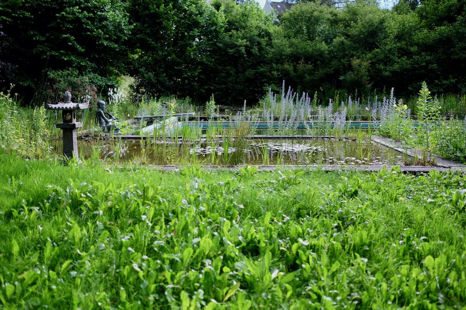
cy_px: 155
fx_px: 453
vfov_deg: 37.8
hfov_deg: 54.5
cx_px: 233
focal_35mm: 35
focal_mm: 23
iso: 200
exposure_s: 1/1250
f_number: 1.4
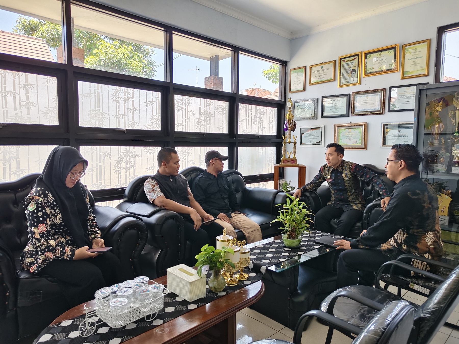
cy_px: 172
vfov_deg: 58.9
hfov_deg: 73.9
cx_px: 230
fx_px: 305
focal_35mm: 23
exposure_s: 1/100
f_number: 1.88
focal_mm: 5.56
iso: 85
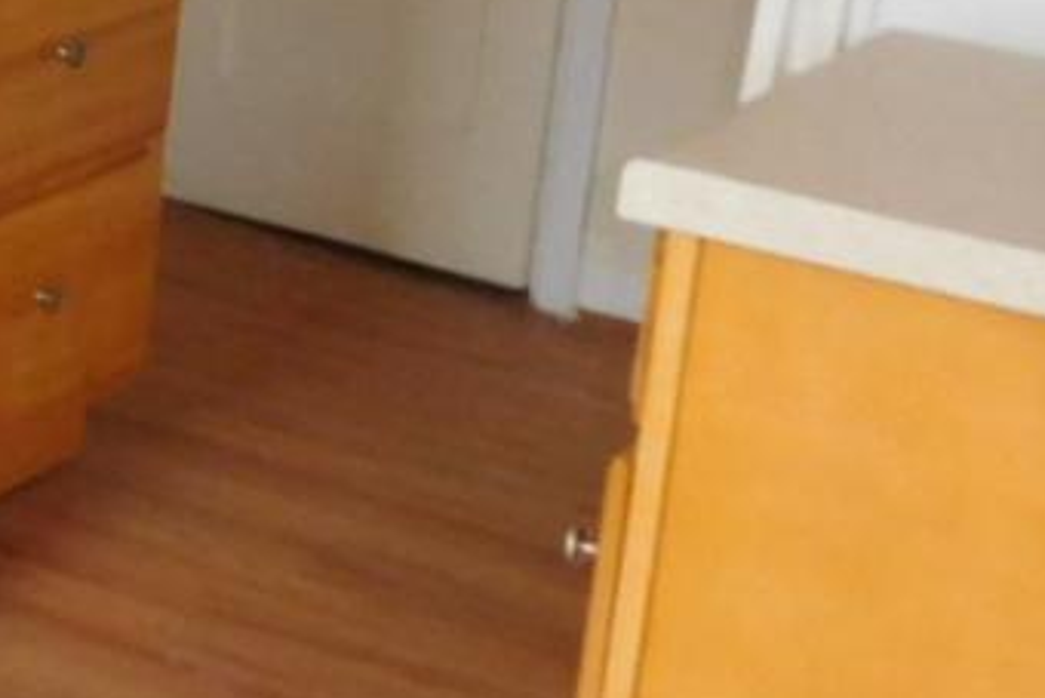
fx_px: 3194
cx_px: -602
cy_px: 15
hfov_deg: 16.6
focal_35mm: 110
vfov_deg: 12.3
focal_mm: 4.5
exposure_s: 1/8
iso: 500
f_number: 3.4
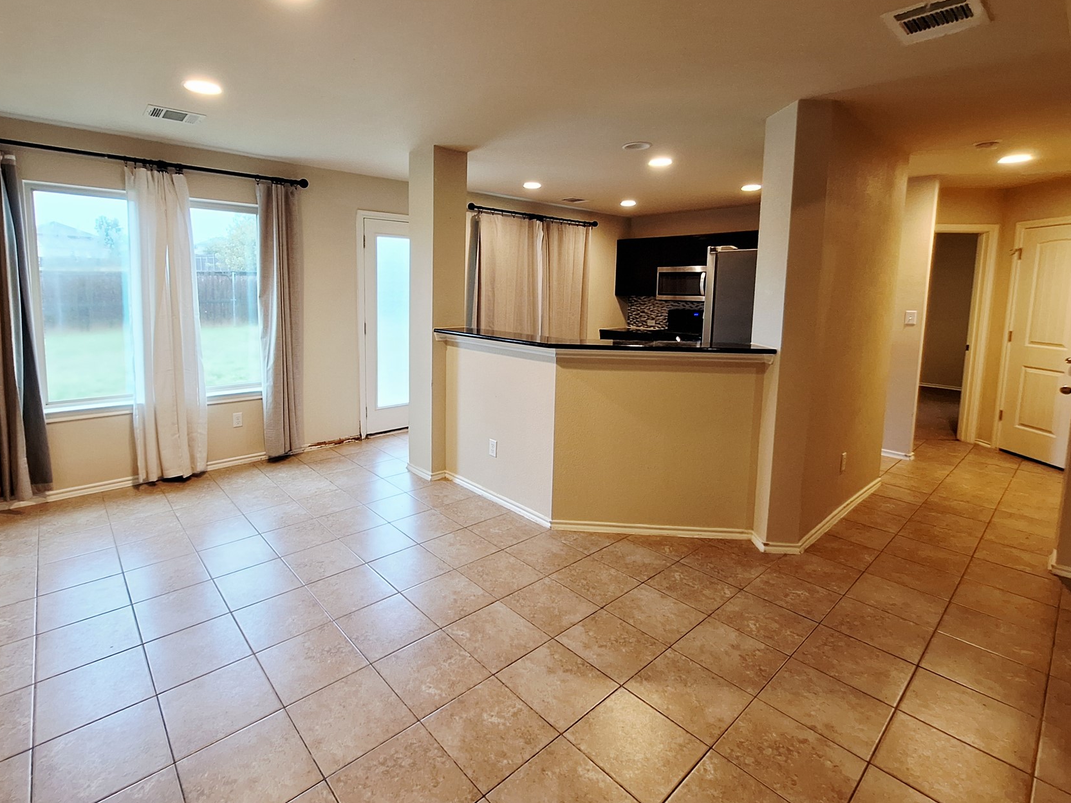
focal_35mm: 16
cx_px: 485
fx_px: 495
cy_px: 341
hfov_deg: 94.2
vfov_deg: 77.6
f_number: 2.2
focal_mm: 1.74
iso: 80
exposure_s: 1/40
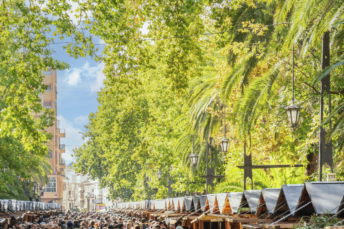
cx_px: 87
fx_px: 1978
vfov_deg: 6.6
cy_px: 180
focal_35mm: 207
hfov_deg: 9.9
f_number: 8
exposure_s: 1/320
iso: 500
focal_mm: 105
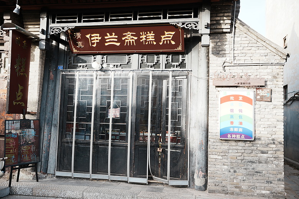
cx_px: 150
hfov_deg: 57.2
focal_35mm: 33
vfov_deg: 40.0
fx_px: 274
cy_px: 100
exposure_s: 1/400
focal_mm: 33
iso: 125
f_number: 2.8
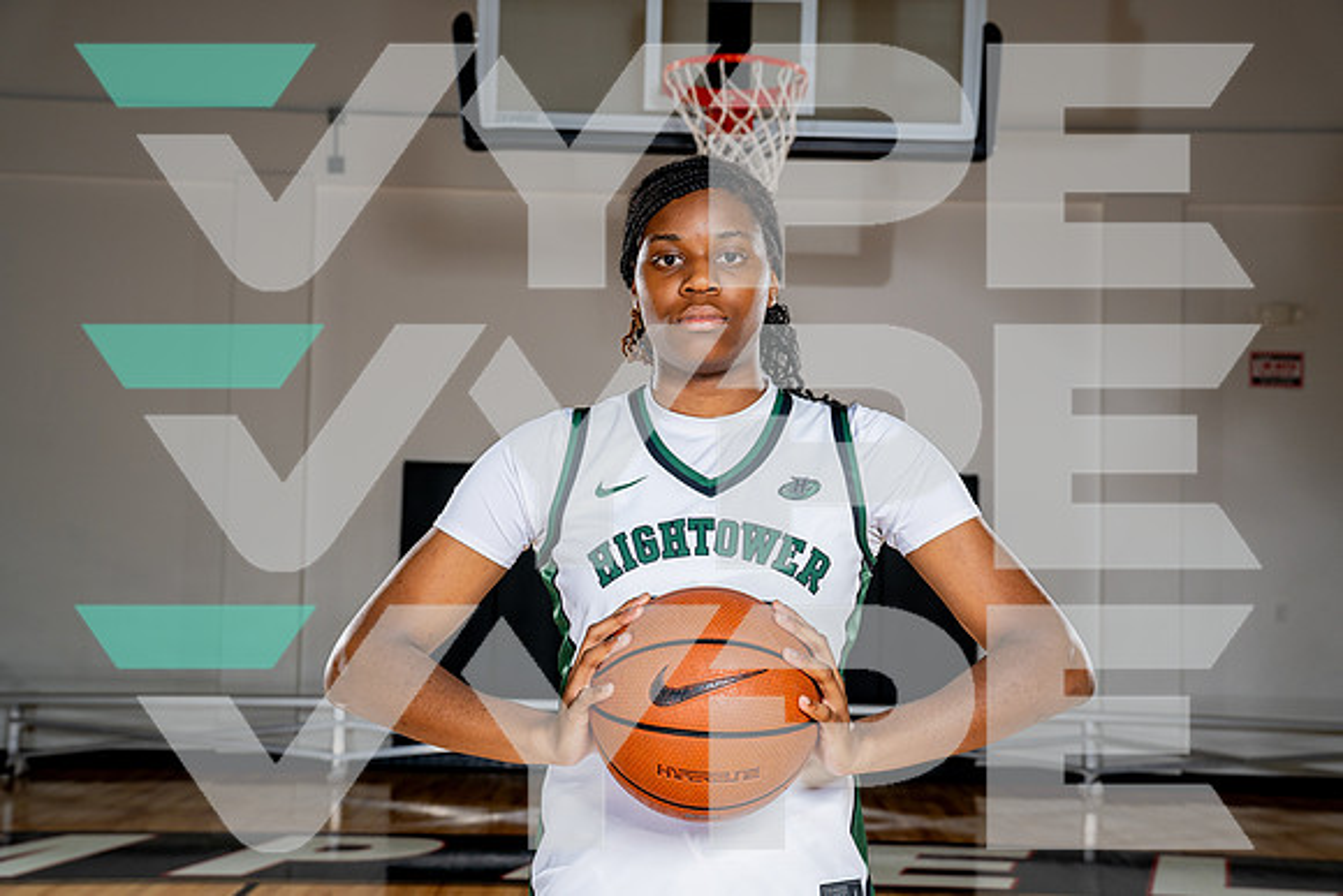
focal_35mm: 46
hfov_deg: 42.7
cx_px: 672
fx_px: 1716
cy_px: 448
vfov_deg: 29.3
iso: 200
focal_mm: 46
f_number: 5.6
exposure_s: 1/250
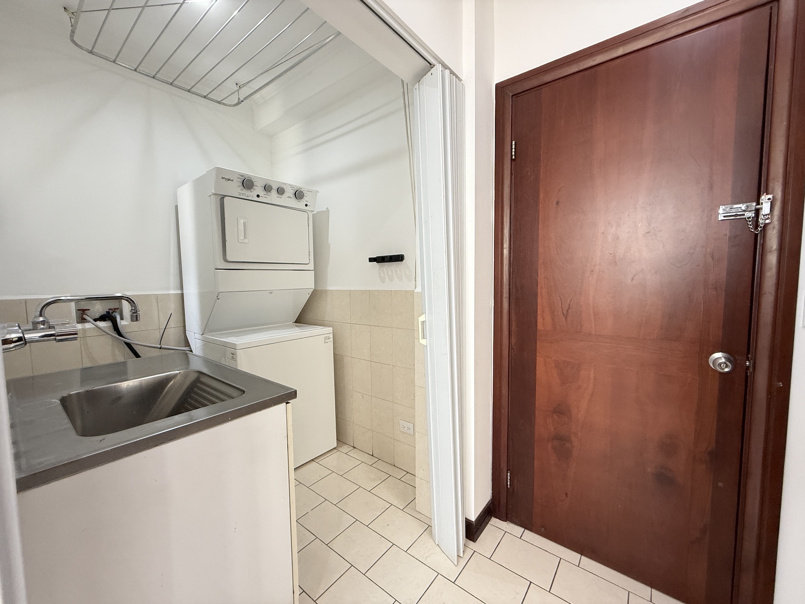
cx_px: 402
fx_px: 326
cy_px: 302
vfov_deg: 85.7
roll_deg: +0.7
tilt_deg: -3.6
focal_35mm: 14
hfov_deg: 102.1
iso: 320
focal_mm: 2.22
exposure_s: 1/60
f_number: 2.2
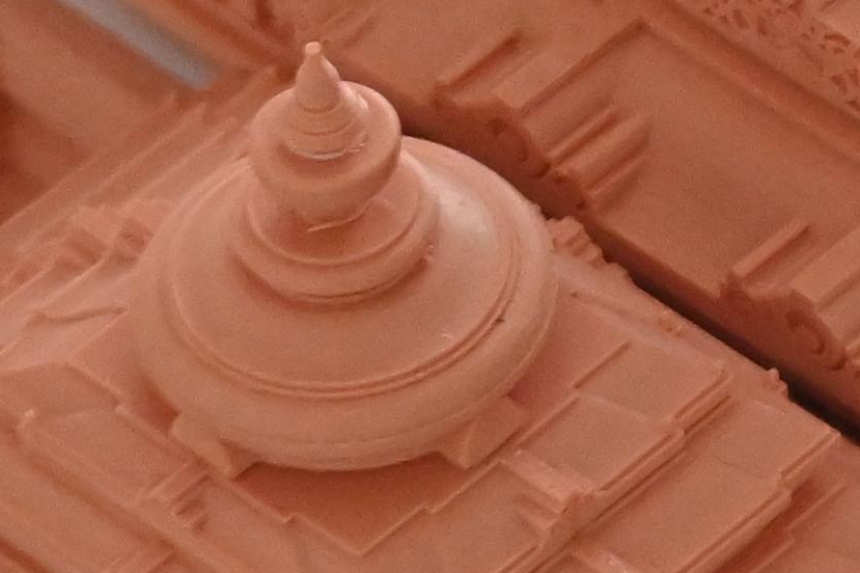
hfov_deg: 4.0
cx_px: 1724
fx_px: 12035
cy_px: -366
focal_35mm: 504
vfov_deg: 2.7
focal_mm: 50
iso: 3200
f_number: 4.5
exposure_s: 1/125
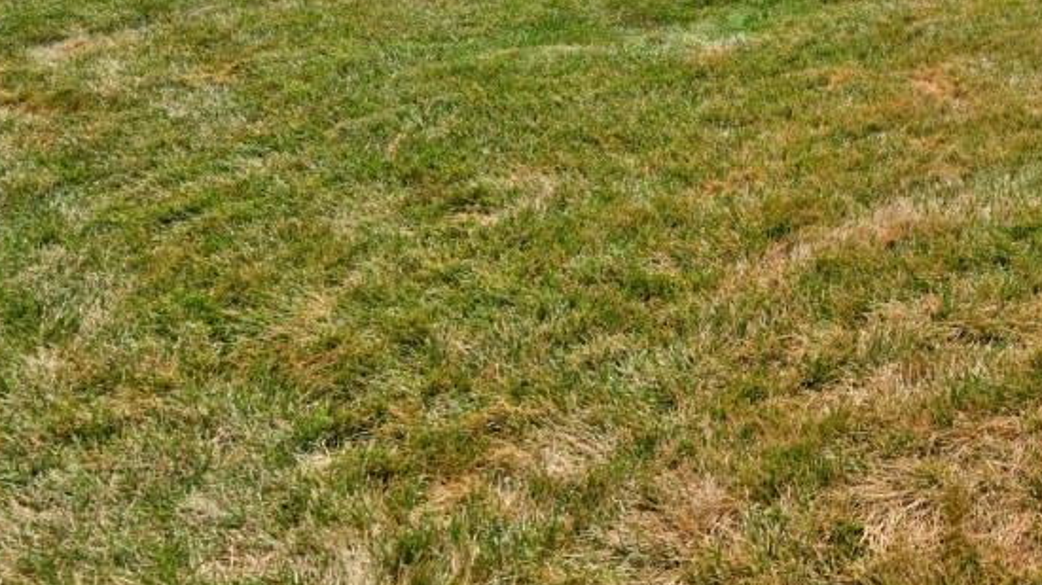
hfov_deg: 40.5
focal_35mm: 40
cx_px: 1152
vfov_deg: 25.3
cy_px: -189
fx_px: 1105
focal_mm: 14
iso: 100
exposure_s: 1/400
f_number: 7.1
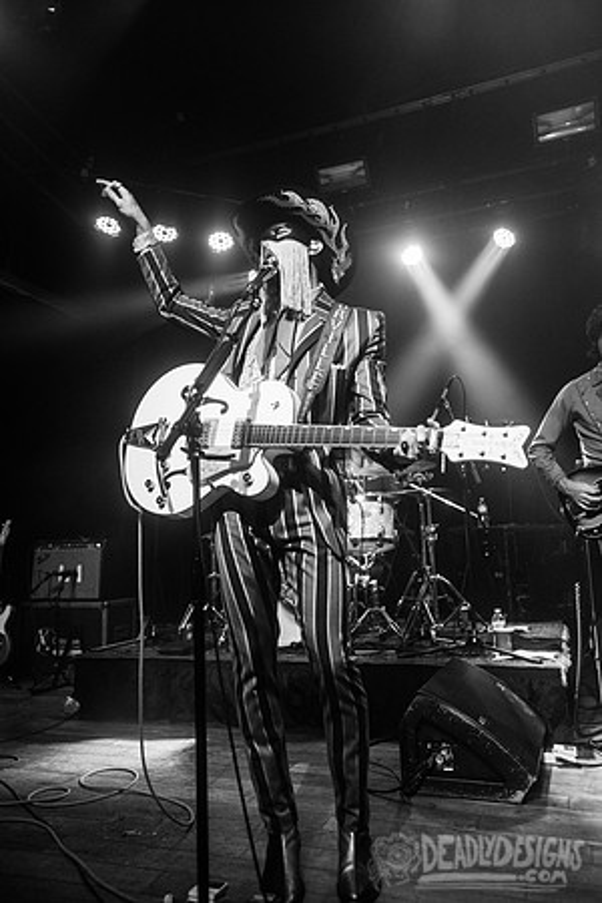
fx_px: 702
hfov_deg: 46.4
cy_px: 452
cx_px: 301
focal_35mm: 28
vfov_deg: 65.5
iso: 3200
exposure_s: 1/200
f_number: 3.2
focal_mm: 28
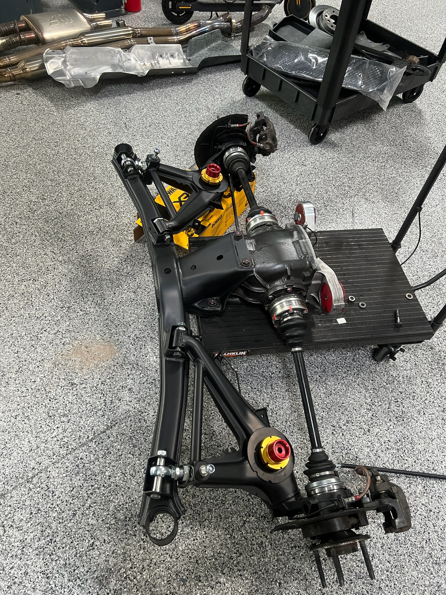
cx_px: 223
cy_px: 298
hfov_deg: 53.1
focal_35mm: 26
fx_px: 447
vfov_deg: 67.3
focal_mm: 5.7
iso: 250
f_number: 1.5
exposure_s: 1/60
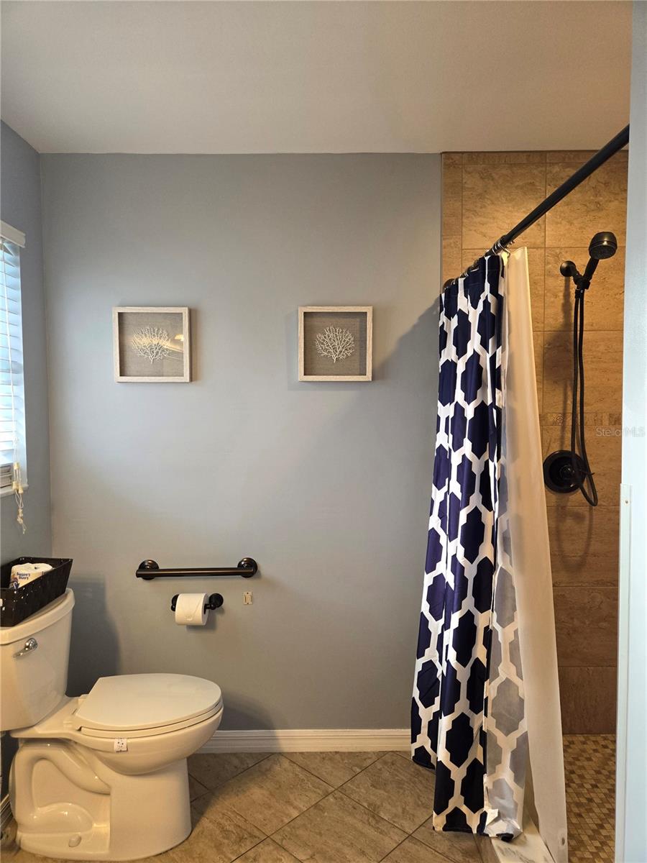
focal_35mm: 23
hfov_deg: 58.9
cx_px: 324
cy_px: 432
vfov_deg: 73.9
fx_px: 573
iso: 200
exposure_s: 1/120
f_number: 1.8
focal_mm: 5.4
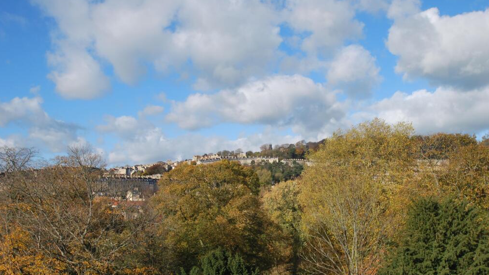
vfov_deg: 36.6
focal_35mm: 32
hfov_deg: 61.0
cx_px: 247
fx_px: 415
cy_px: 154
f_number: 8
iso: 100
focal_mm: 20
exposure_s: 1/250
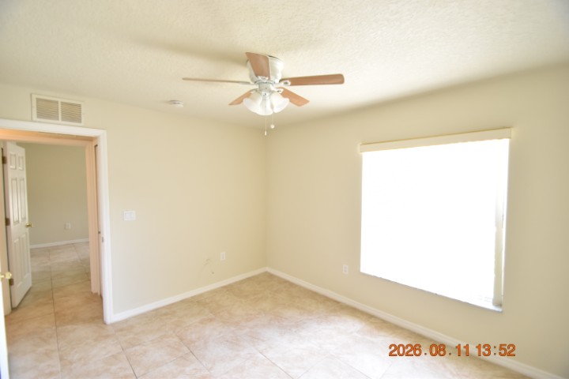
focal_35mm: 15
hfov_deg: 100.4
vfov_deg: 77.3
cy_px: 190
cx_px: 284
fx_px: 237
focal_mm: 10
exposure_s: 1/90
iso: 800
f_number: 3.5
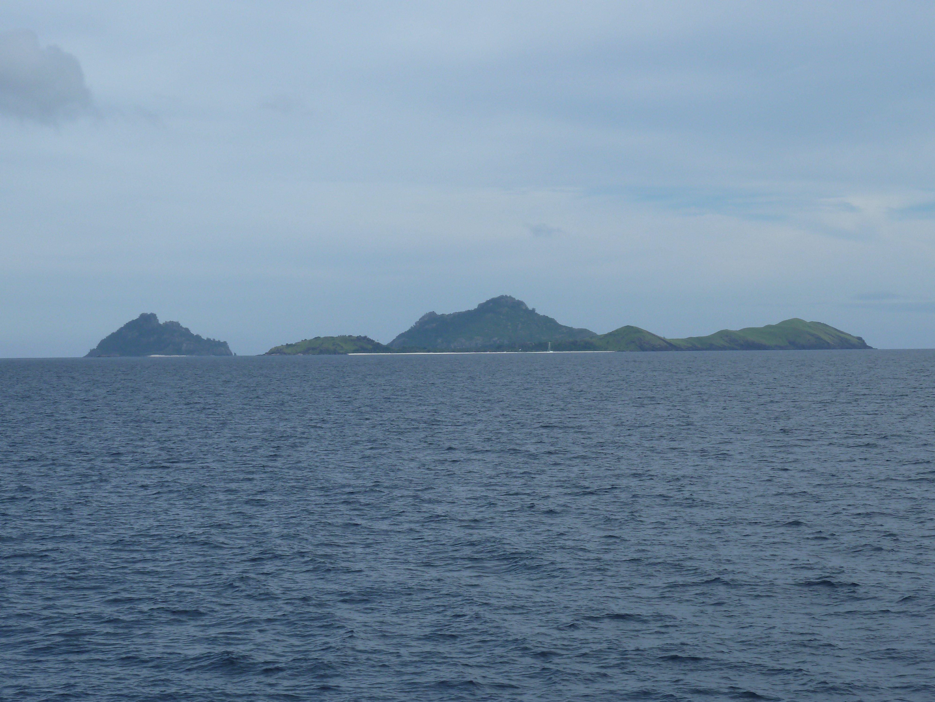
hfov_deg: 21.8
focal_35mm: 90
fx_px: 2431
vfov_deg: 16.4
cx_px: 468
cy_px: 351
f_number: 5.6
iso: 80
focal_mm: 14.7
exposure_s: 1/500
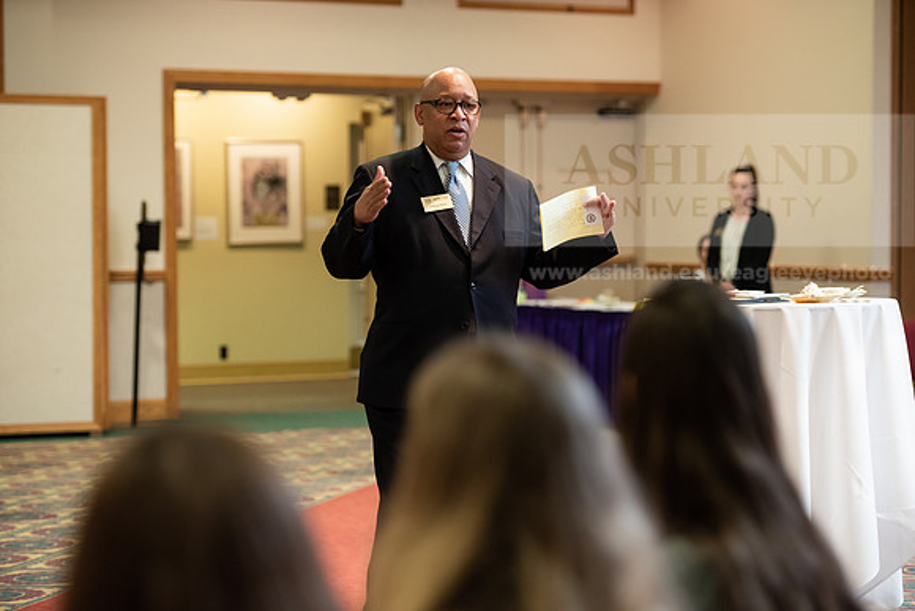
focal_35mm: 105
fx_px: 2669
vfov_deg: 13.0
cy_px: 306
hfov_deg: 19.5
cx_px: 458
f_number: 3.2
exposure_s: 1/200
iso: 2000
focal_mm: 105
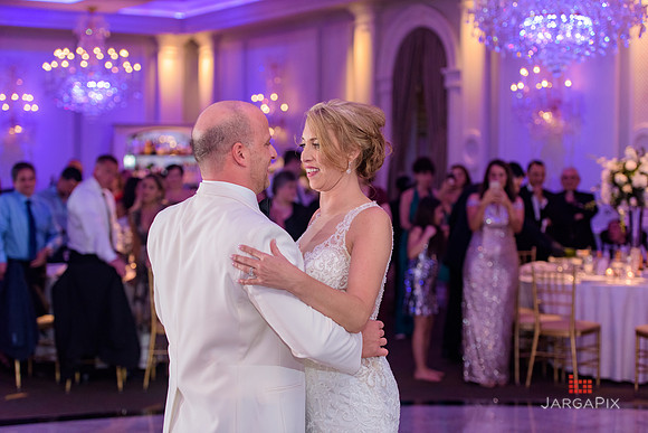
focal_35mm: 70
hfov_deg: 28.8
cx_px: 324
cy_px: 216
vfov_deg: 19.5
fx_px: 1260
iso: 1600
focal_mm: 70
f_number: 3.2
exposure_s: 1/125
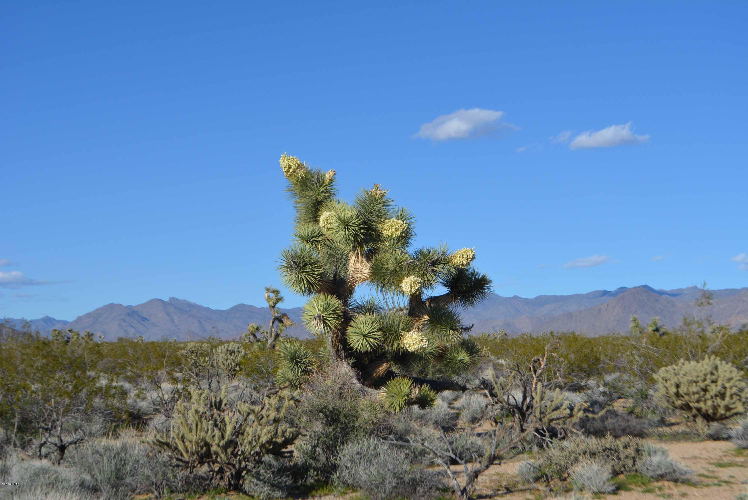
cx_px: 374
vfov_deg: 22.7
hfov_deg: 33.4
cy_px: 250
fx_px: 1248
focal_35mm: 60
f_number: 7.1
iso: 400
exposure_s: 1/2000
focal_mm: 40
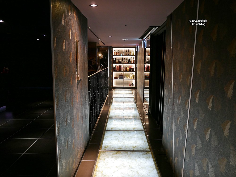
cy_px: 88
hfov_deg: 63.4
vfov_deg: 49.8
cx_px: 118
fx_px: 191
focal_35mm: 28
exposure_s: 1/60
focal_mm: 14
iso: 500
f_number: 2.5
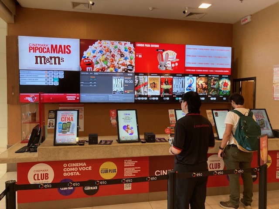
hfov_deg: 63.4
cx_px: 140
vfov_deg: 49.7
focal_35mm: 28
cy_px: 104
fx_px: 226
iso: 100
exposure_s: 1/60
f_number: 1.8
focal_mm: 3.99
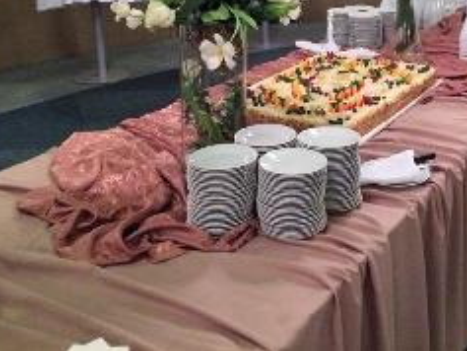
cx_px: 311
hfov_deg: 38.5
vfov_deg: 28.9
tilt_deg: -13.9
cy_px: 57
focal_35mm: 49
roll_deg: +1.0
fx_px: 661
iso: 320
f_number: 2.2
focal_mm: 4.15
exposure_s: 1/17
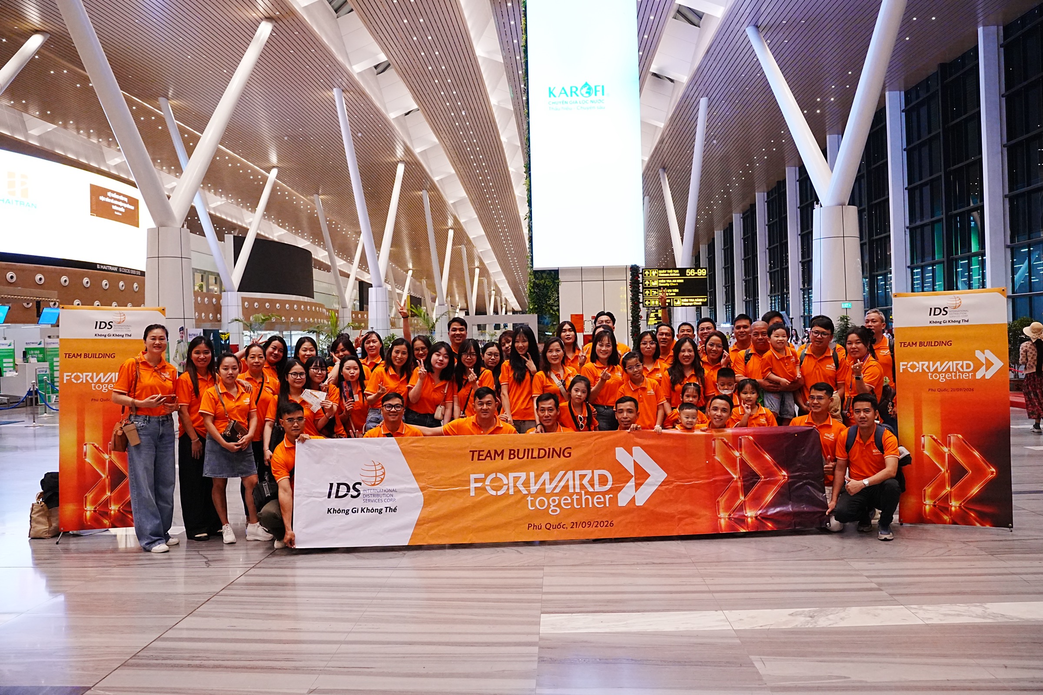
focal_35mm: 28
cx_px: 522
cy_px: 348
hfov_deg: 65.5
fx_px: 811
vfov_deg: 46.4
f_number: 5
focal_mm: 28
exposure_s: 1/250
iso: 8000
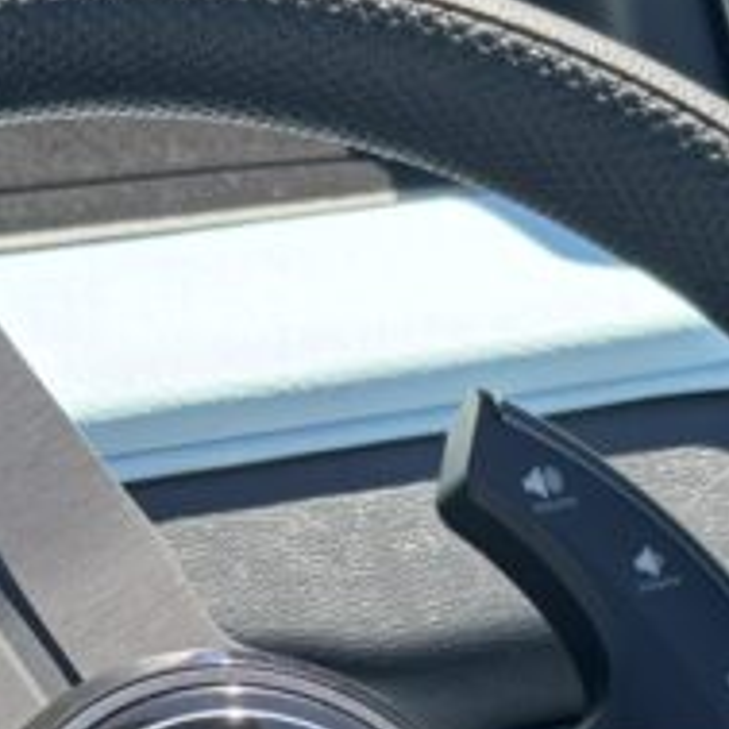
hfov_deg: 13.4
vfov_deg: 13.3
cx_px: 141
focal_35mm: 130
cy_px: 714
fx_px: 3097
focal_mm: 5.96
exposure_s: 1/758
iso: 50
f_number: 1.6
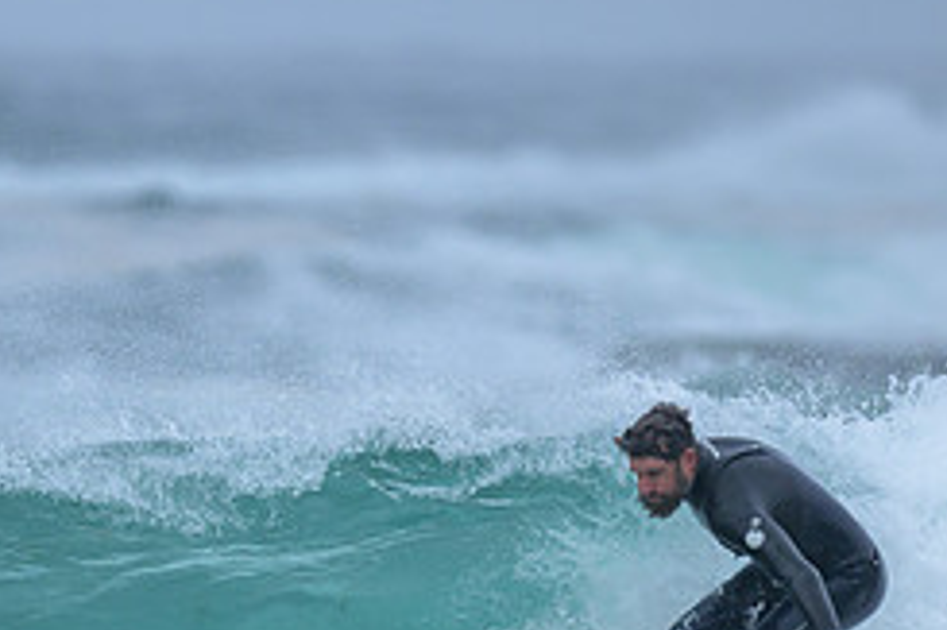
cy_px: 720
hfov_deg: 1.1
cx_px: 130
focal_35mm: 1956
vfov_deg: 0.7
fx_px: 51417
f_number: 6.3
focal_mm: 800
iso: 500
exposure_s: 1/2000
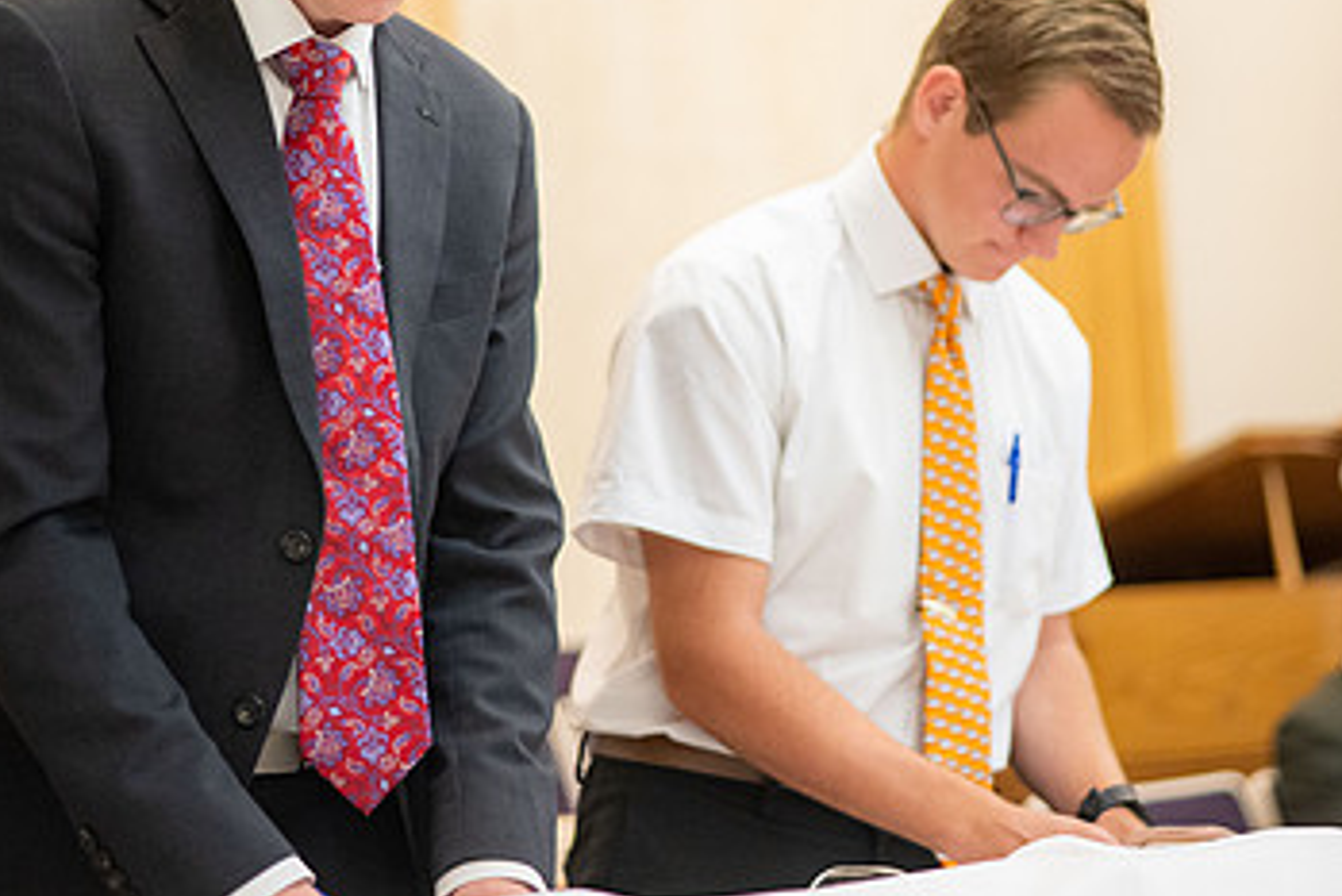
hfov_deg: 24.4
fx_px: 3095
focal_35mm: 83
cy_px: 194
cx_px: 754
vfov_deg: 16.4
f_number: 1.8
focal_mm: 50
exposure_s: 1/400
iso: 1600
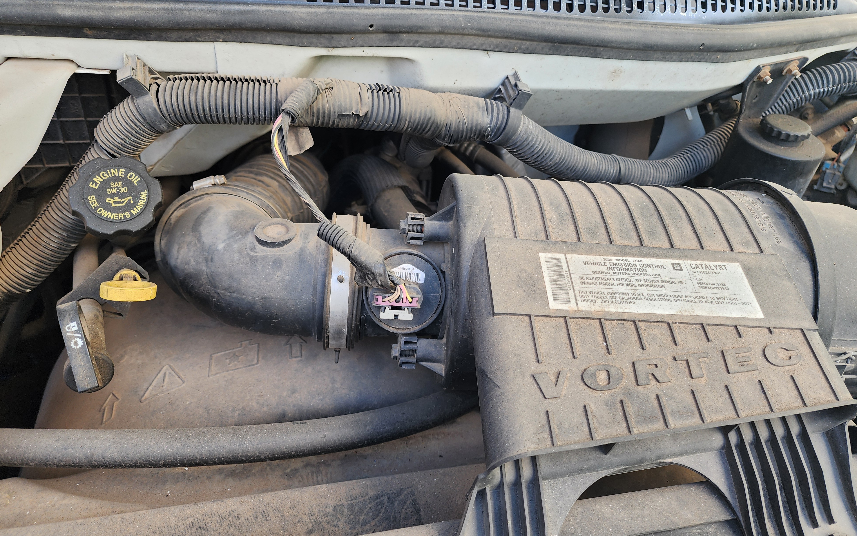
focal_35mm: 25
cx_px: 420
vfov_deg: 49.1
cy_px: 233
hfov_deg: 72.5
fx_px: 584
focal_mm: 6.4
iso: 50
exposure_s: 1/180
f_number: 1.8
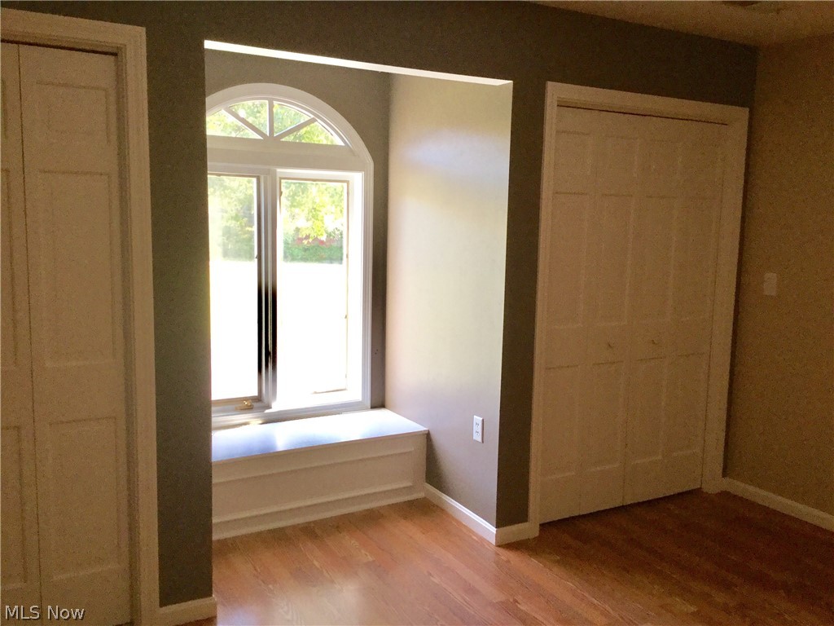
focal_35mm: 31
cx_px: 417
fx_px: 747
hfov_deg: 58.4
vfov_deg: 45.4
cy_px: 313
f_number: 2.4
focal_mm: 3.3
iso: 32
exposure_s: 1/40
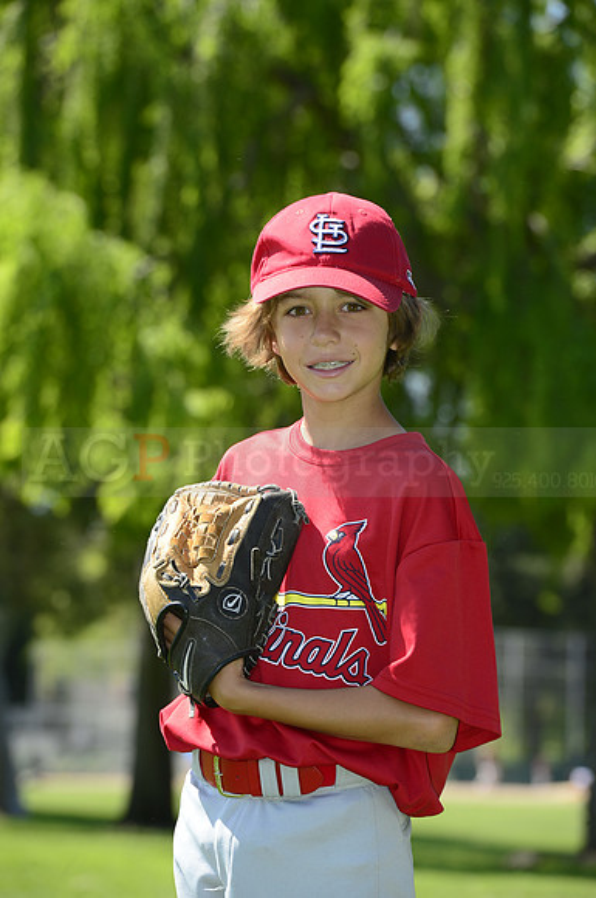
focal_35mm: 200
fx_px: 4981
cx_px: 298
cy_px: 449
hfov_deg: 6.8
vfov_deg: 10.3
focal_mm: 200
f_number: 10
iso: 200
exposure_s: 1/160
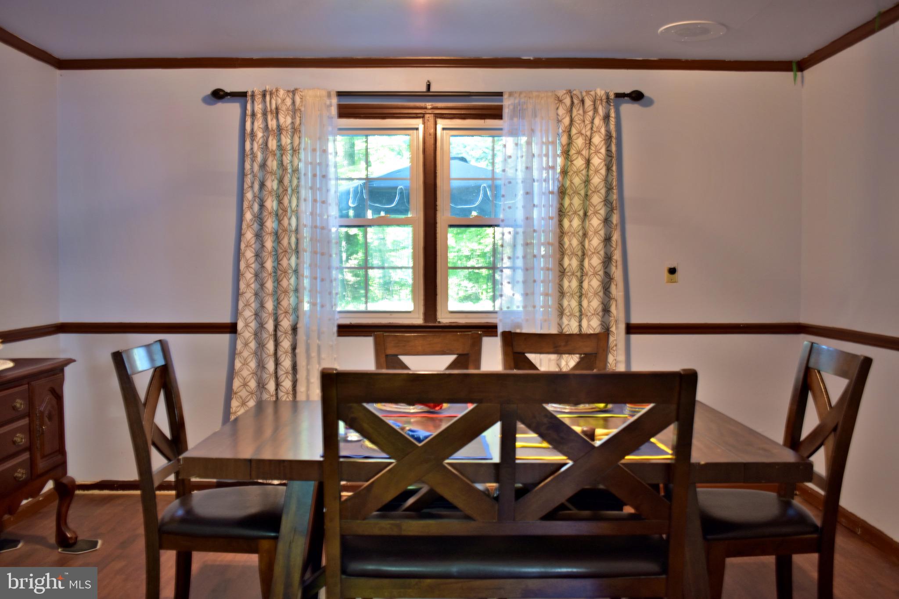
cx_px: 450
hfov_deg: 57.2
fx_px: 824
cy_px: 300
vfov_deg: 40.0
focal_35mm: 33
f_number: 4
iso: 100
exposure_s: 1/1.3
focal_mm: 22
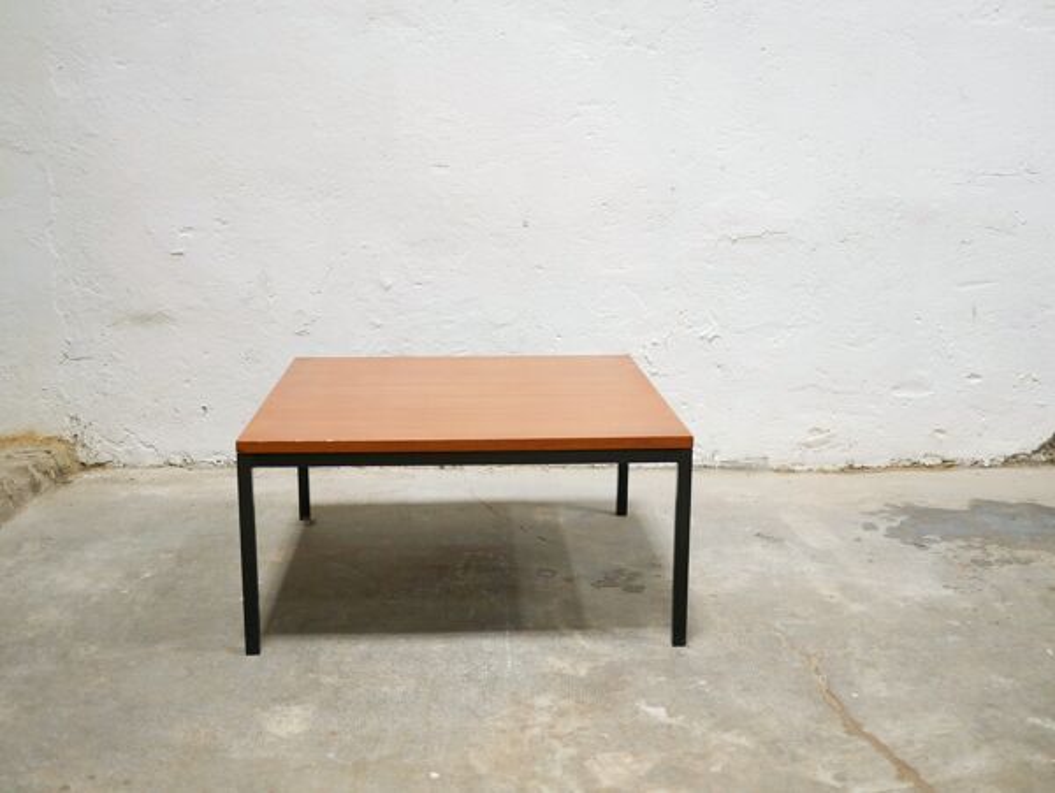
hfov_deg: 46.8
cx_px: 528
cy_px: 396
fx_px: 1220
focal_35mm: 40
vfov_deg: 36.0
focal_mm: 20
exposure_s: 1/60
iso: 640
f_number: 1.7
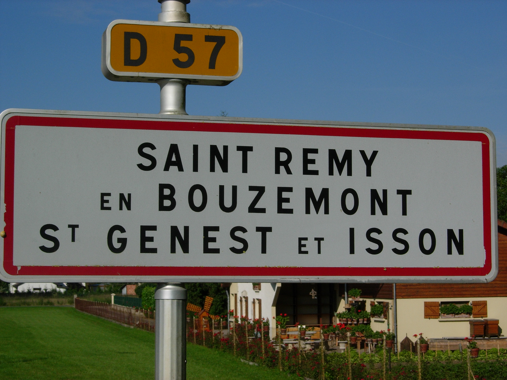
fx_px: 1201
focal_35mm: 82
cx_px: 254
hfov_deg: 23.8
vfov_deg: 18.0
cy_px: 190
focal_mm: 17
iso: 64
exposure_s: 1/836
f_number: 6.8
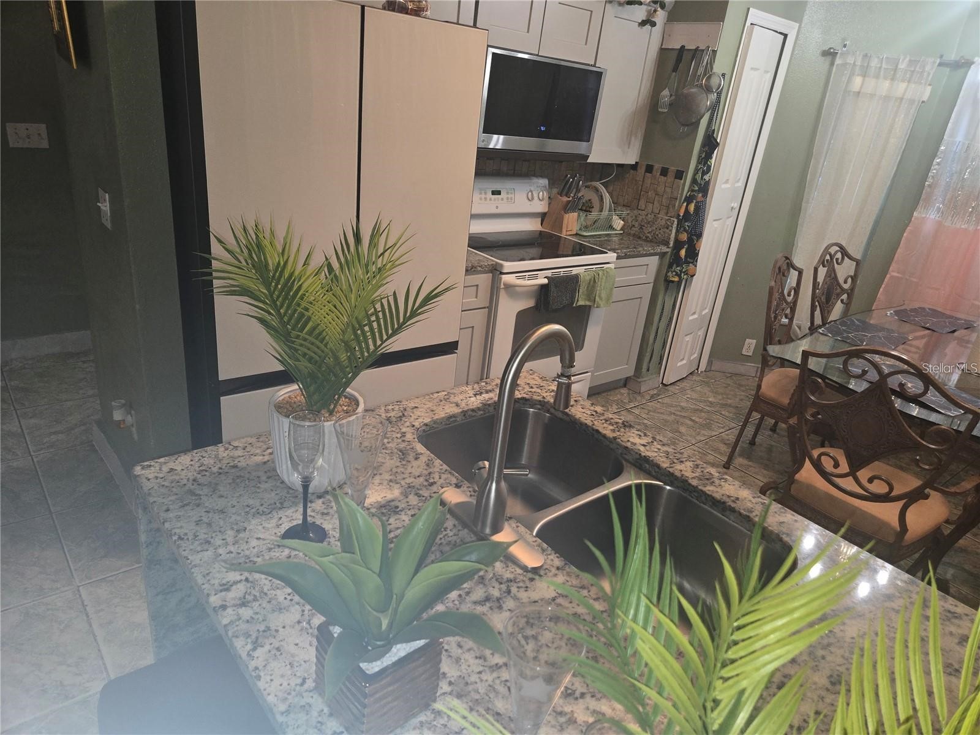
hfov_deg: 73.9
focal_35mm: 23
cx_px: 490
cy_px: 368
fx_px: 651
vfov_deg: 58.9
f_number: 1.8
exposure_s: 1/40
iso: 100
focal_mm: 5.4
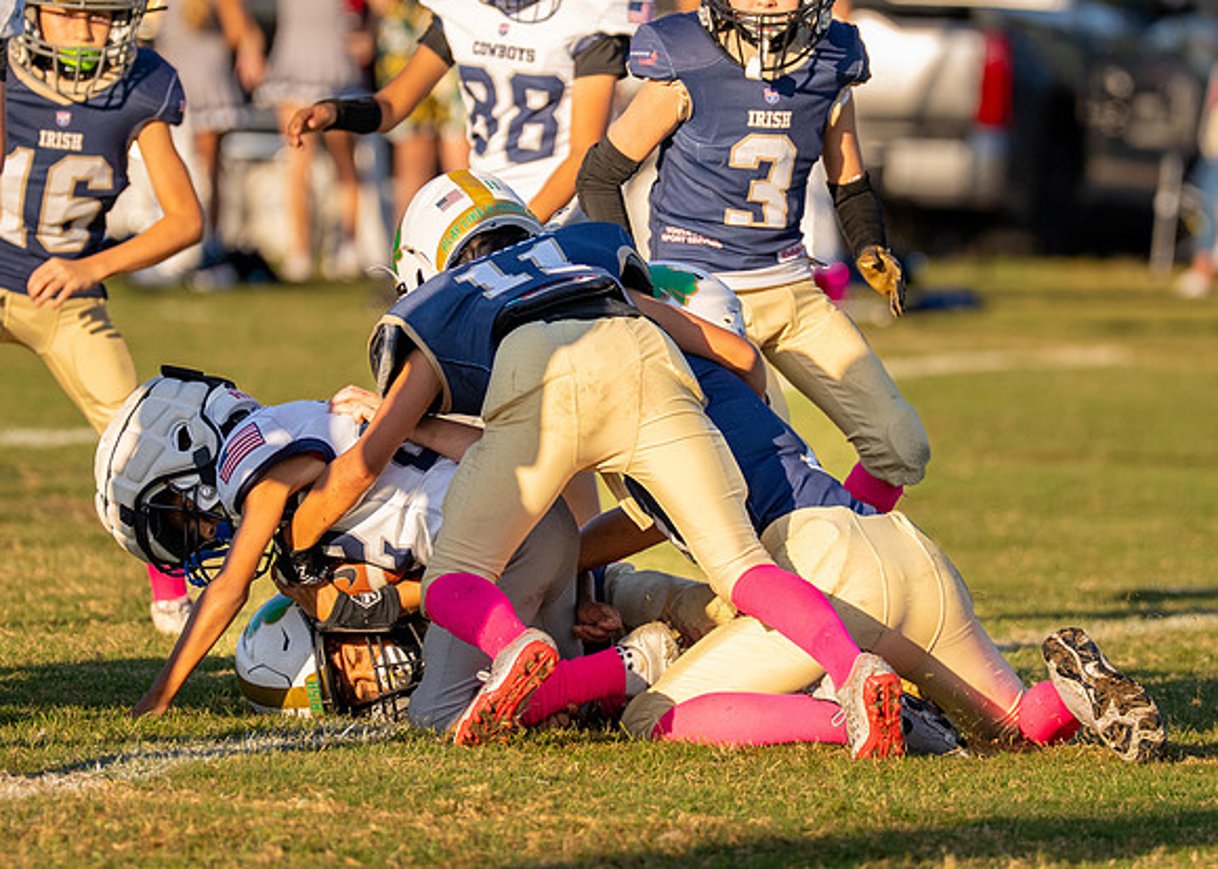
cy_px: 274
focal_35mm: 469
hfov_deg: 4.3
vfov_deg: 3.1
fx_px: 16231
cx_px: 745
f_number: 2.8
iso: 400
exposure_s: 1/4000
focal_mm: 200
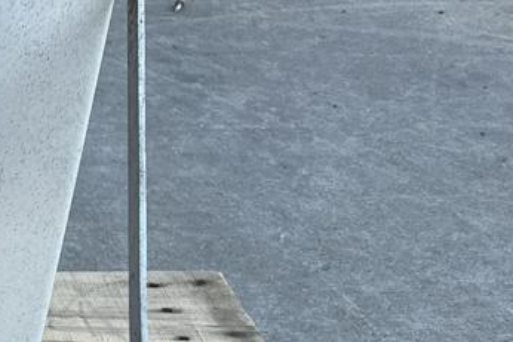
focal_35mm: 100
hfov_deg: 17.4
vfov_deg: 12.8
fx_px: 1426
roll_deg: +0.4
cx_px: -350
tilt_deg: -36.7
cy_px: 545
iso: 50
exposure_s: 1/458
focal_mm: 5.7
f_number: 1.5
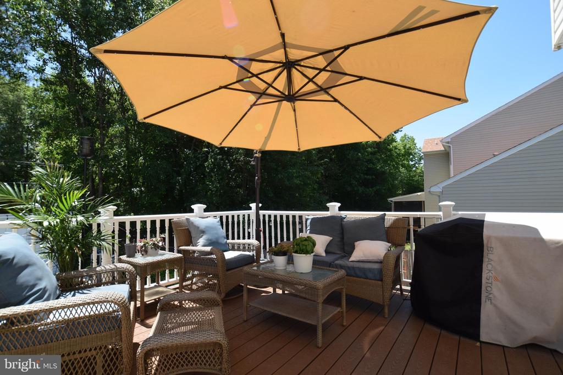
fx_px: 258
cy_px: 188
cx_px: 282
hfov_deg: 95.0
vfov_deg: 72.1
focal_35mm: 16
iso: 200
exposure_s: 1/250
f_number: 8
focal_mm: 11
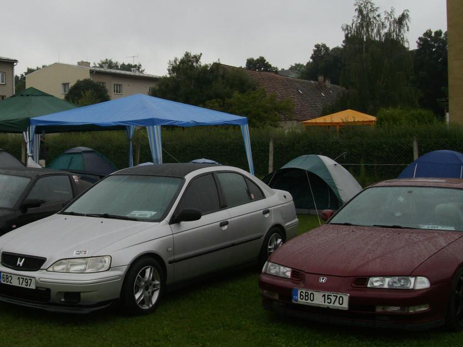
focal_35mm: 52
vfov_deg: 28.0
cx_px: 142
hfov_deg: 36.3
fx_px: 695
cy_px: 143
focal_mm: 6
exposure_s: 1/250
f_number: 2.7
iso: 80
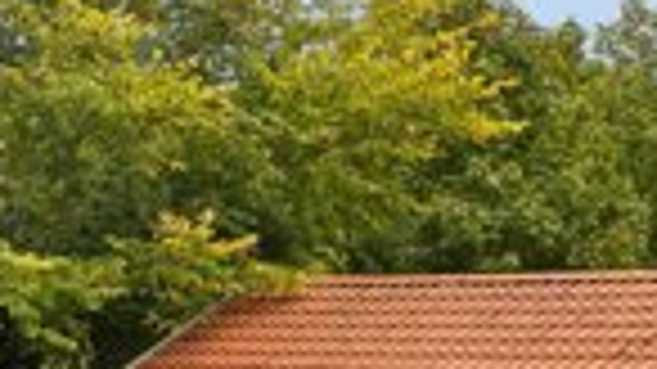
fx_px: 2244
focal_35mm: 129
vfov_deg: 8.9
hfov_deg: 16.5
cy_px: 709
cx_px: 544
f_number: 8
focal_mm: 15
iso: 320
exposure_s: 1/250
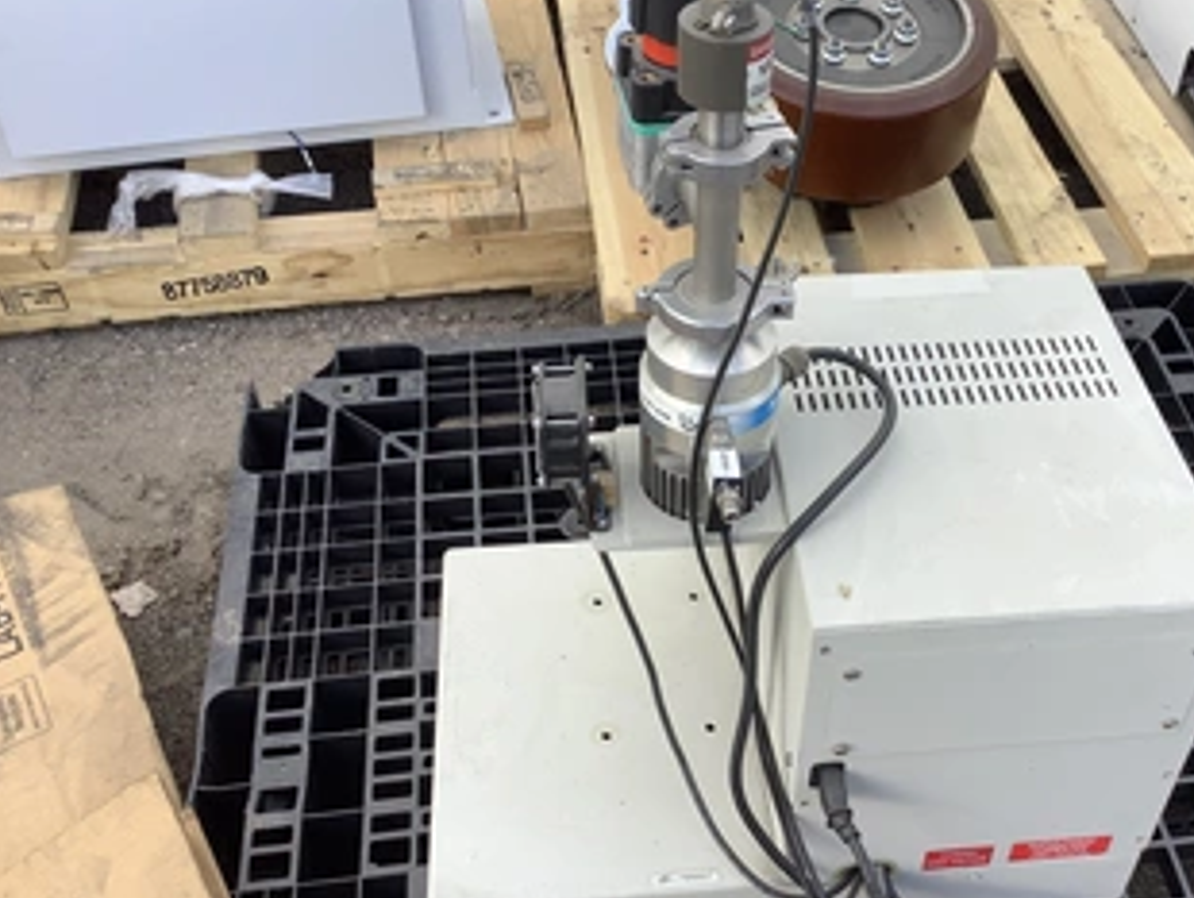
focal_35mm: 40
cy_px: 459
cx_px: 728
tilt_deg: -45.3
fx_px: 1381
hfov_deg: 46.4
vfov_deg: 36.0
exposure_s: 1/245
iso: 25
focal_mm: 3.3
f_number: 2.4
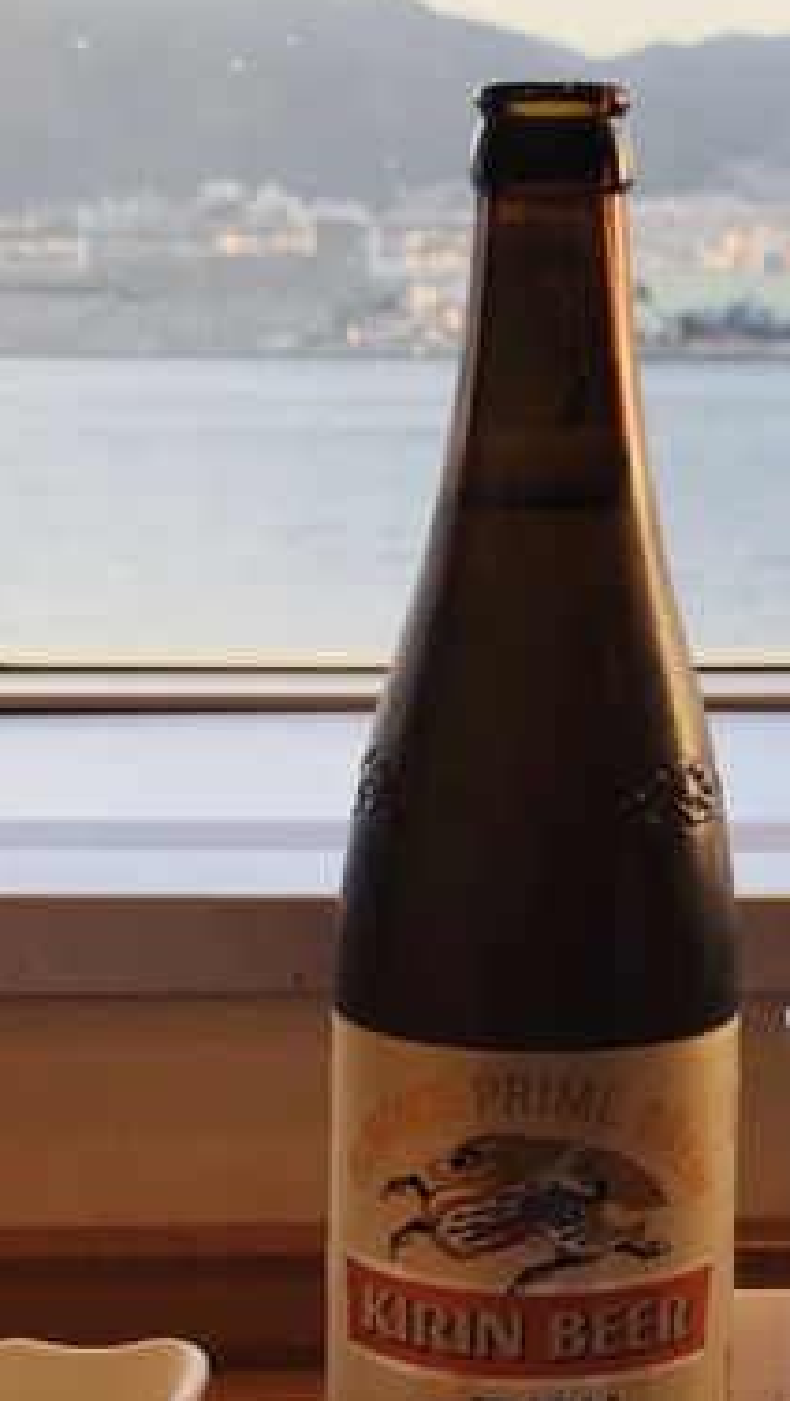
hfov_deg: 14.6
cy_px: 943
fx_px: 3085
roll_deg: -1.5
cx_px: 525
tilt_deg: -12.4
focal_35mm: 83
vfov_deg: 25.4
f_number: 1.8
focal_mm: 3.99
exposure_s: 1/344
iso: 20
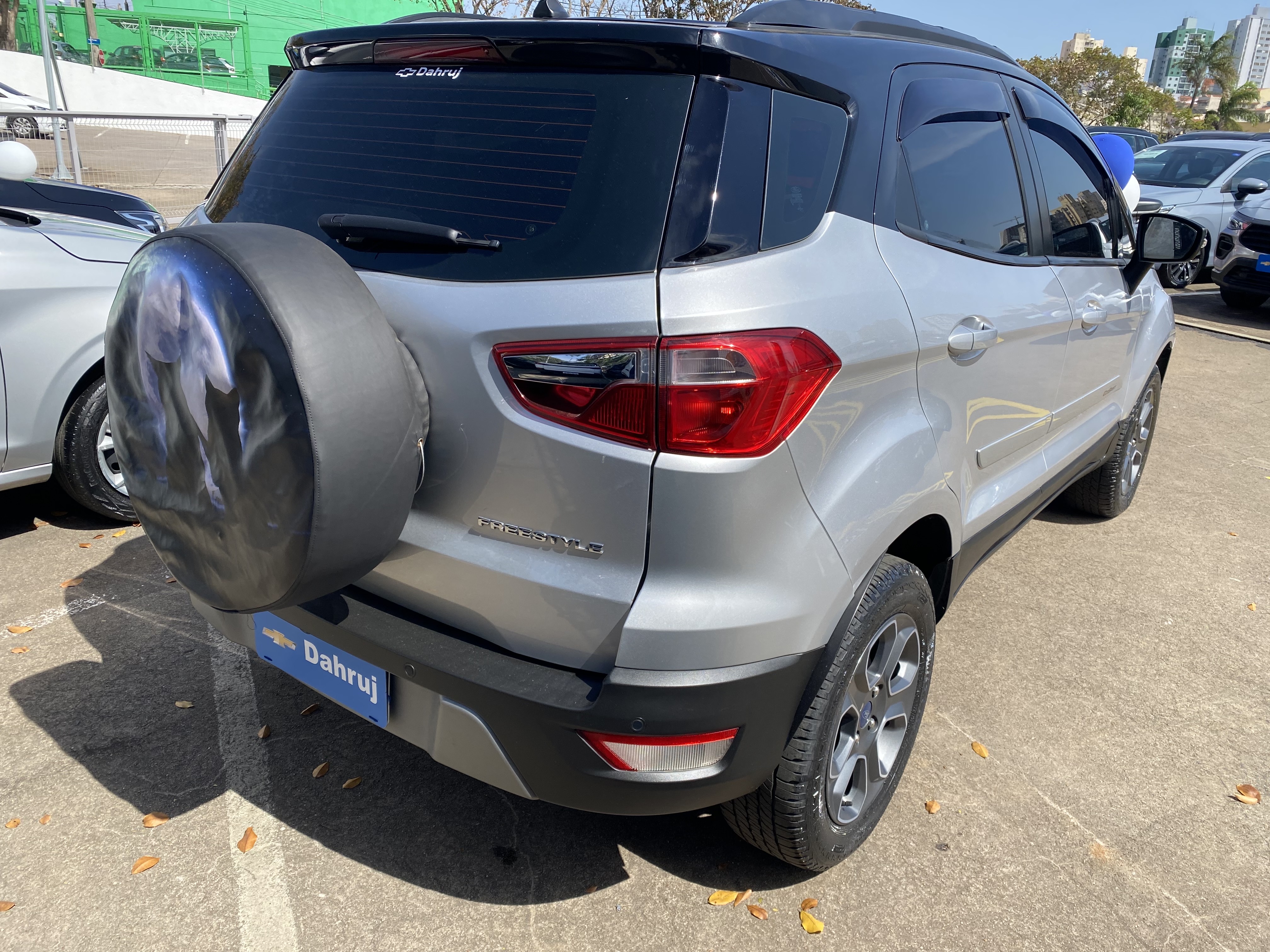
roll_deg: -2.3
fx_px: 954
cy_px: 476
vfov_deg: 53.1
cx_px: 635
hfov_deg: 67.3
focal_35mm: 26
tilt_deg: -19.2
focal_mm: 4.25
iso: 32
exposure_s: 1/1927
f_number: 1.8
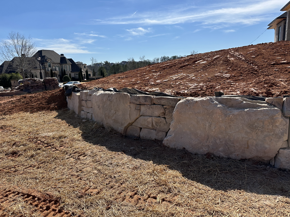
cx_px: 145
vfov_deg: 56.8
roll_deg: +2.6
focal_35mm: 24
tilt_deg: -10.9
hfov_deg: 71.6
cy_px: 108
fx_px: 201
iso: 80
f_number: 1.78
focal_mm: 6.86
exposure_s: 1/5848
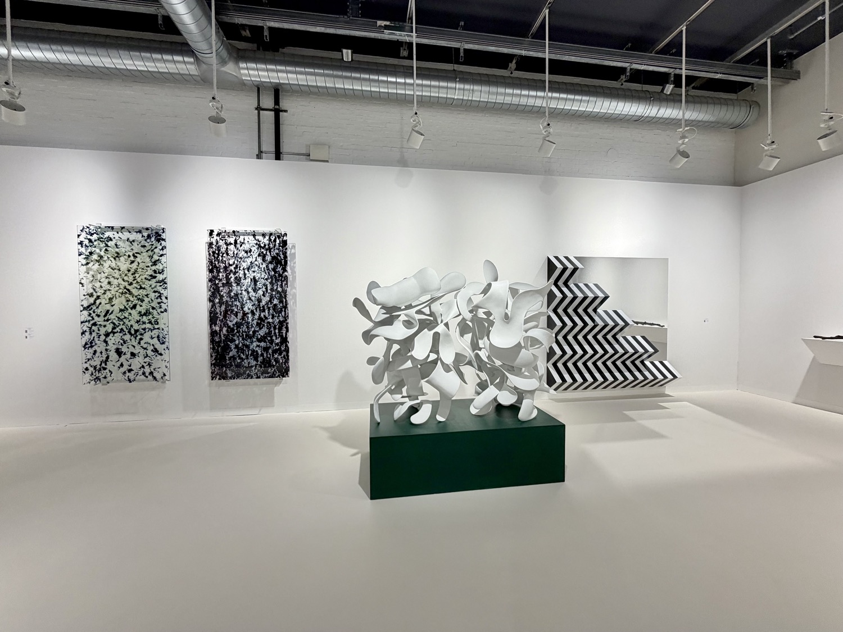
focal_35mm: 14
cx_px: 422
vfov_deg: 85.7
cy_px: 316
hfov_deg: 102.1
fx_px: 341
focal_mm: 2.22
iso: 125
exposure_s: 1/121
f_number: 2.2
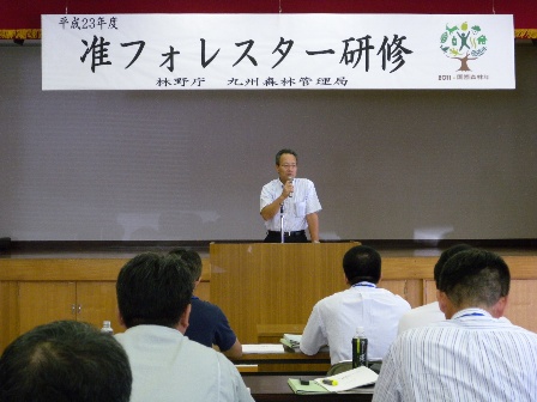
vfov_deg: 21.0
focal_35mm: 70
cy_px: 201
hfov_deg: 27.8
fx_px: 1086
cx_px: 268
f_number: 4.4
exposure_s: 1/60.8
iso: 379
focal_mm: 15
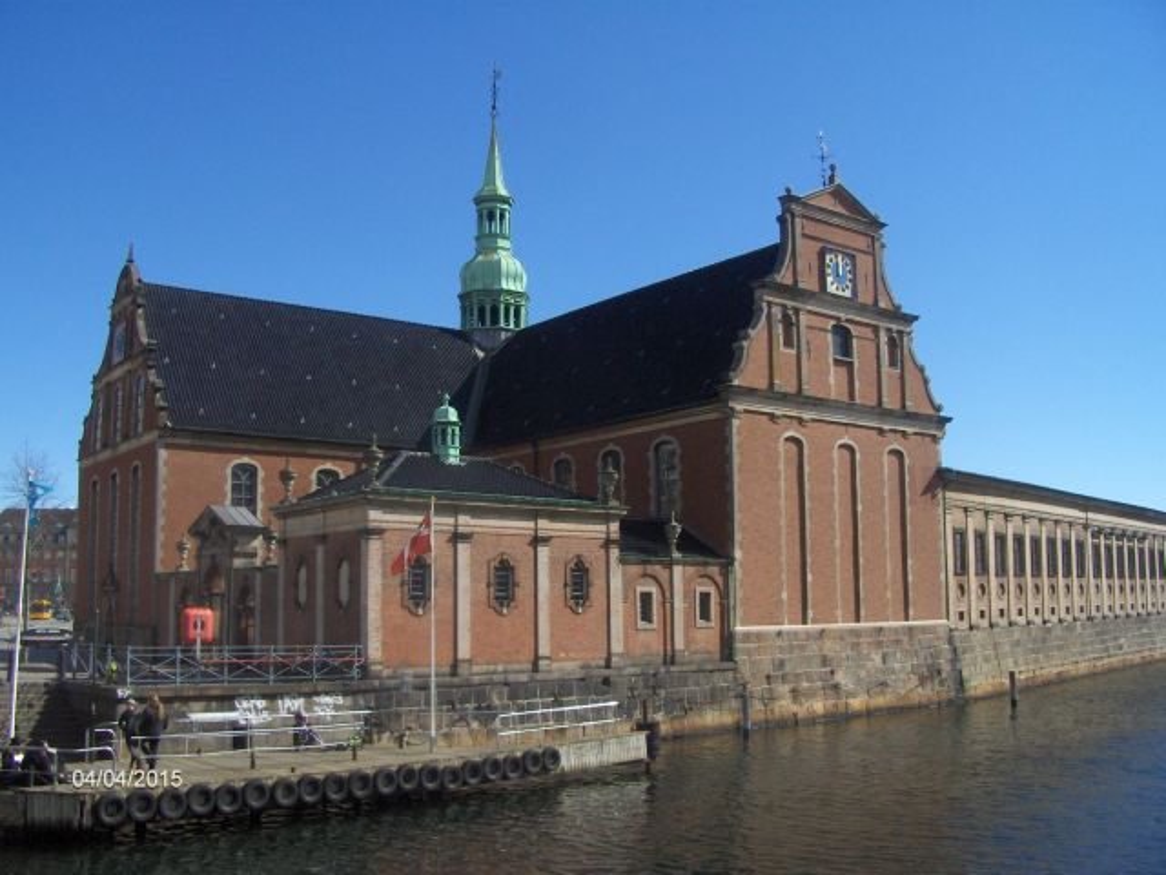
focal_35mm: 35
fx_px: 1179
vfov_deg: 40.7
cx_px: 583
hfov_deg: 52.6
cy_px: 438
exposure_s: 1/1000
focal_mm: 5.8
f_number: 4.3
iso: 100
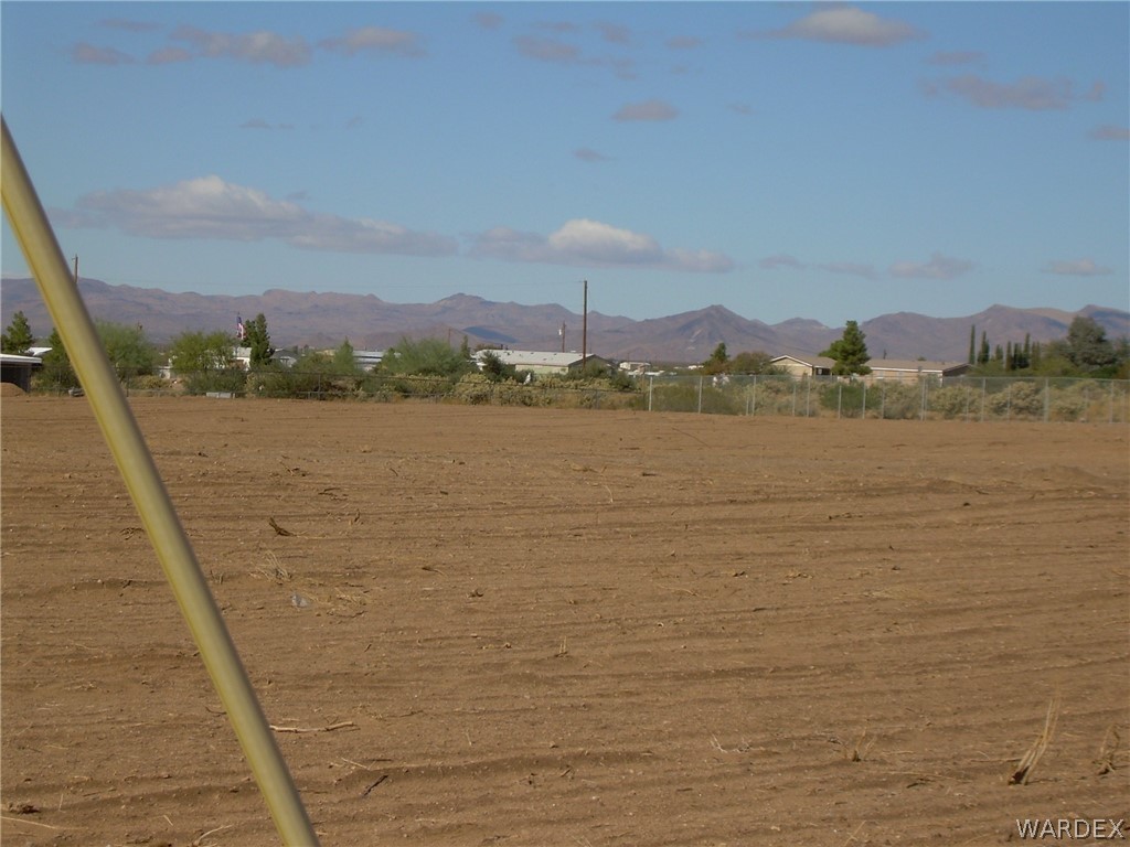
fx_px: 3199
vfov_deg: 15.1
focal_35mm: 98
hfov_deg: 20.0
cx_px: 565
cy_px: 424
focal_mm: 16.8
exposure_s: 1/841
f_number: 4.5
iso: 50
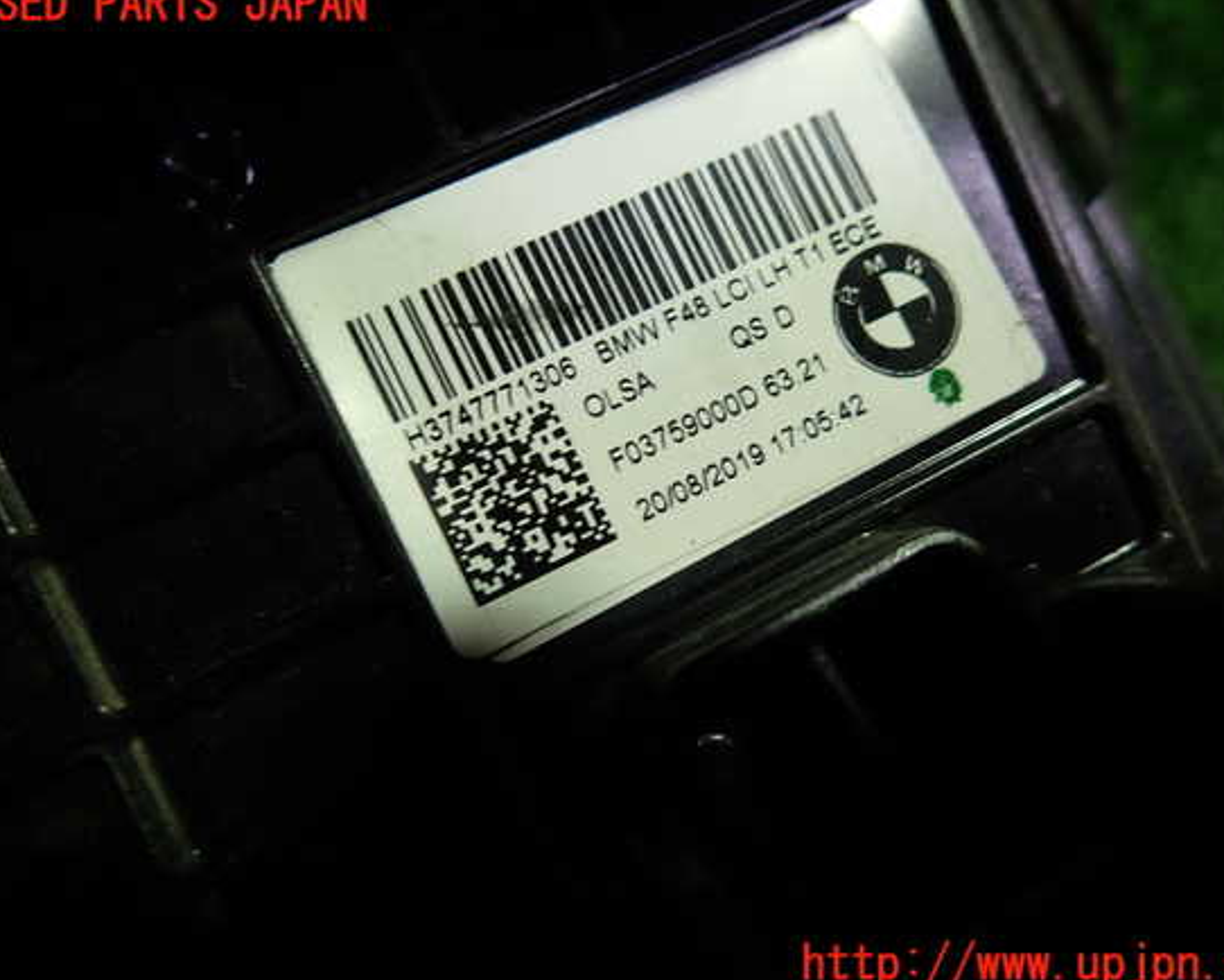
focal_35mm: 27
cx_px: 635
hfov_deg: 64.0
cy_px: 485
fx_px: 978
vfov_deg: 53.2
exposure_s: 1/60
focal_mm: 4.5
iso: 125
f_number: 2
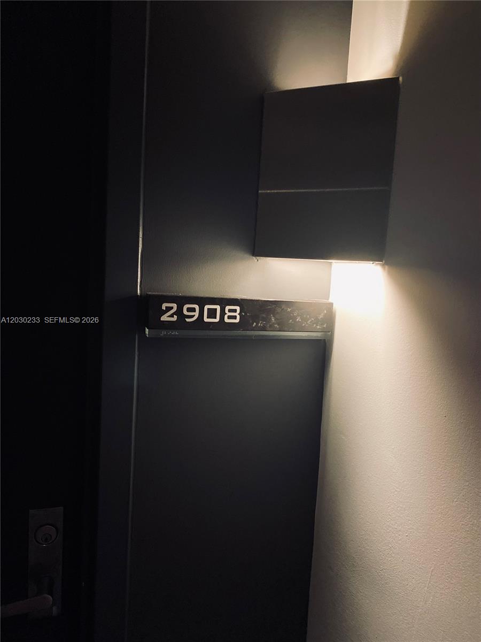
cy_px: 321
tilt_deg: -6.1
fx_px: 482
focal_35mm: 26
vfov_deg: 67.3
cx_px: 240
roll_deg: -3.2
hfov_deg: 53.1
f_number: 1.8
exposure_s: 1/30
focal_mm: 4.25
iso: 640
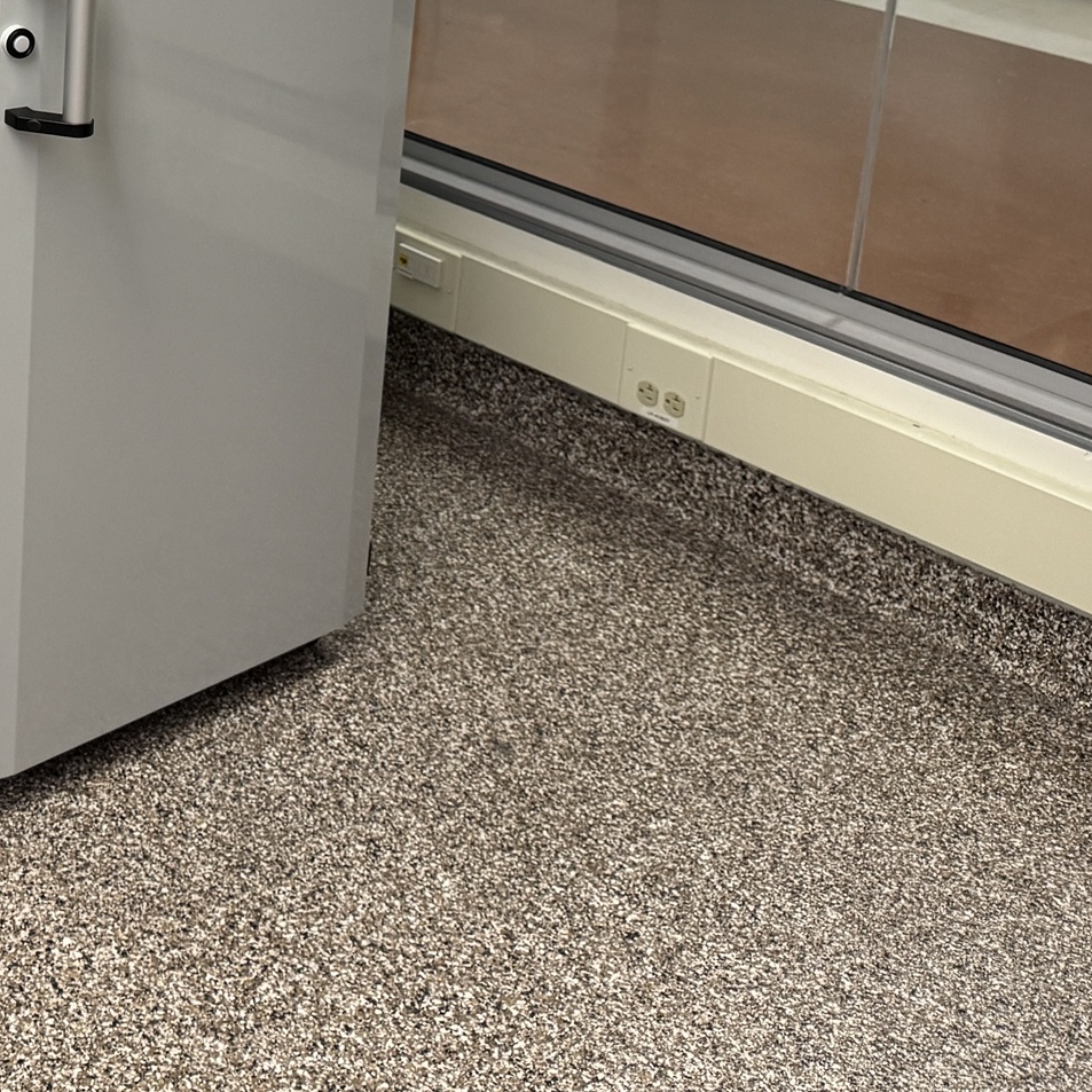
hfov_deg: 25.3
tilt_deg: -15.1
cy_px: -49
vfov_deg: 26.4
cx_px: -214
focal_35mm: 61
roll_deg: -1.3
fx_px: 2177
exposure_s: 1/60
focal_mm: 6.76
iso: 160
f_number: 1.78
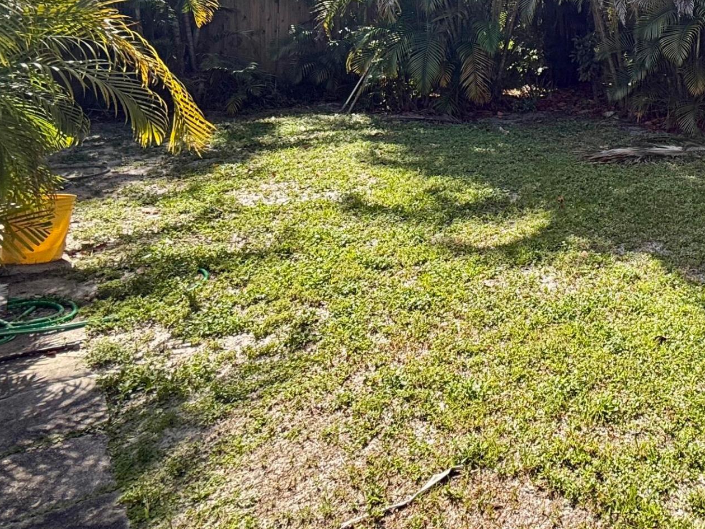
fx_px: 652
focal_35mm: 32
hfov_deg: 49.1
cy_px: 30
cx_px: 666
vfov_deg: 40.1
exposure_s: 1/363
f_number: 2.2
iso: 64
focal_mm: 2.22
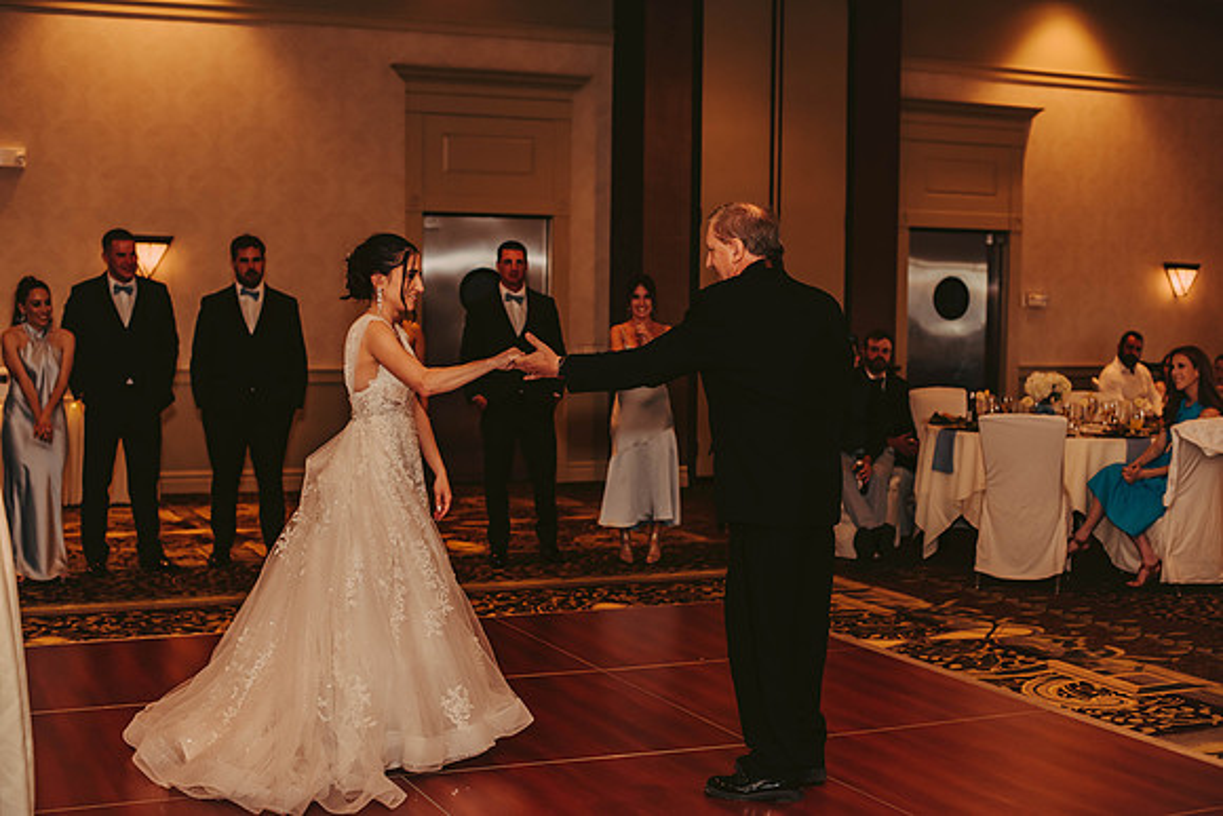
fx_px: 1699
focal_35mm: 50
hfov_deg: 39.6
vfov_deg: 27.0
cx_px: 612
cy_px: 408
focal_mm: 50
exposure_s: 1/125
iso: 800
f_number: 2.5
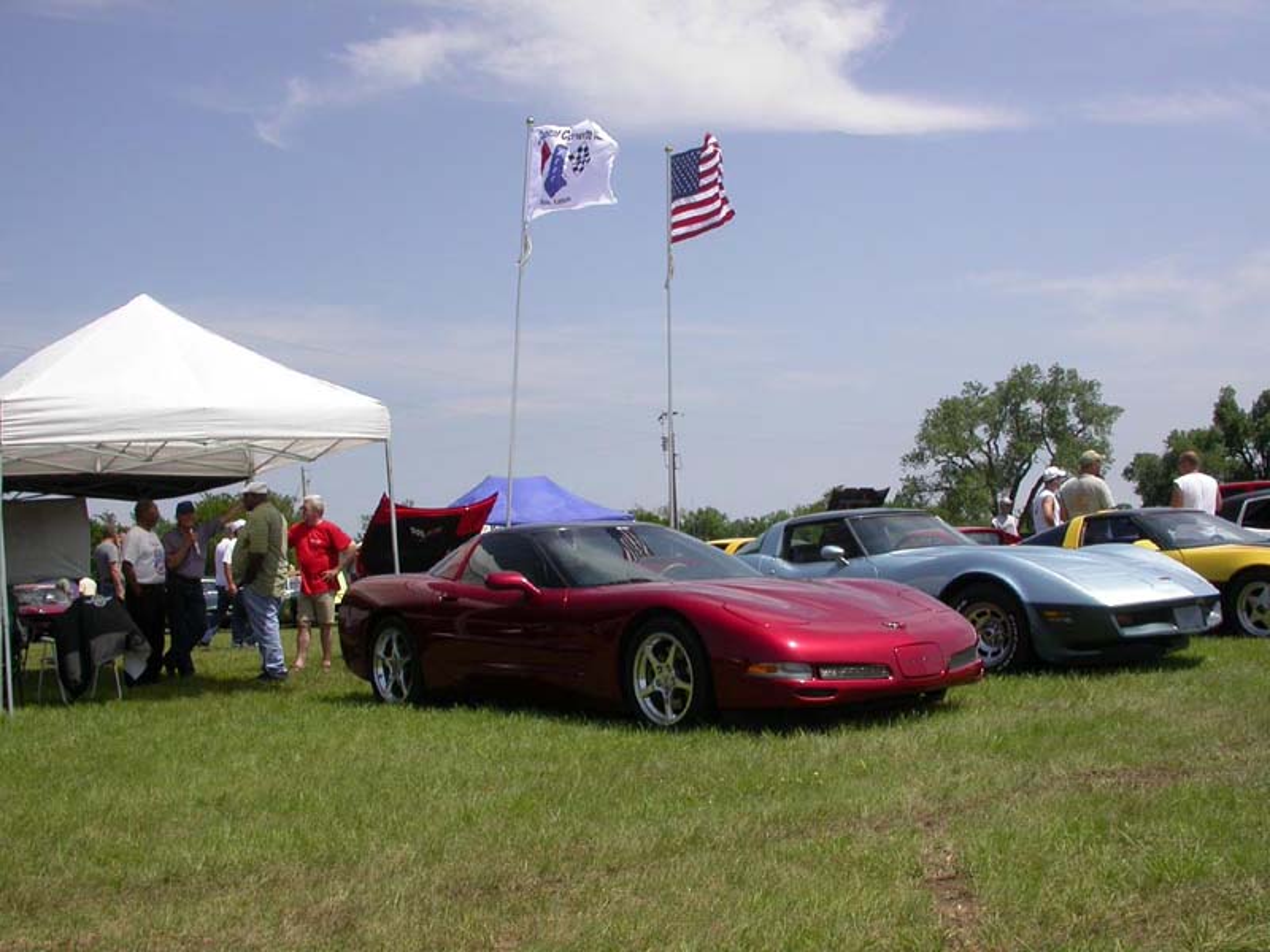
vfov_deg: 37.7
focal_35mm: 38
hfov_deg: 49.0
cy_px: 476
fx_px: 1394
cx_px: 635
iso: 100
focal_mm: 7.85
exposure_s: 1/397
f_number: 7.5
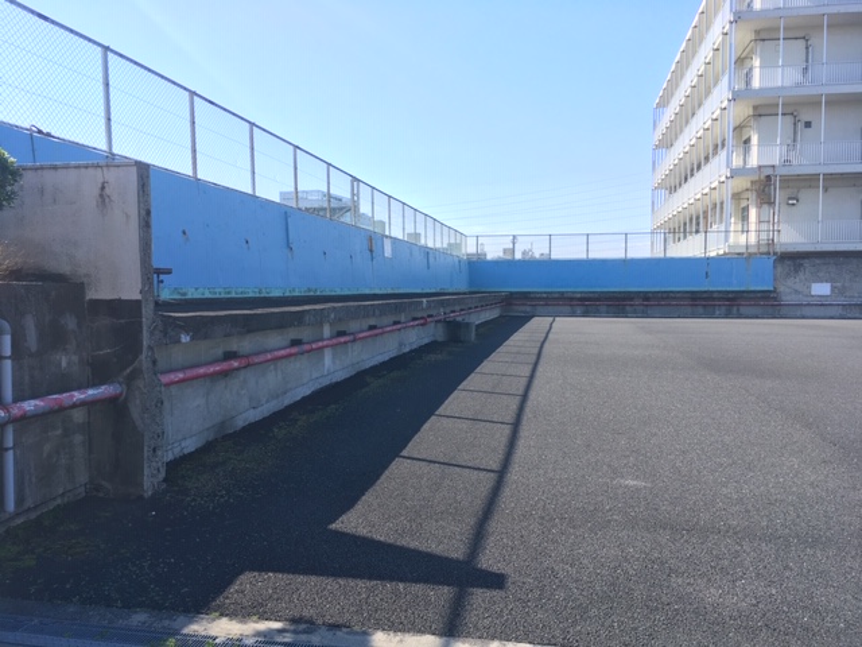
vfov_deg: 48.2
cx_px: 431
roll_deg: -0.4
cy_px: 324
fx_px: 722
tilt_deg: -2.6
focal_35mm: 29
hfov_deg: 61.7
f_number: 2.2
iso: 25
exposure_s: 1/574
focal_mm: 4.15
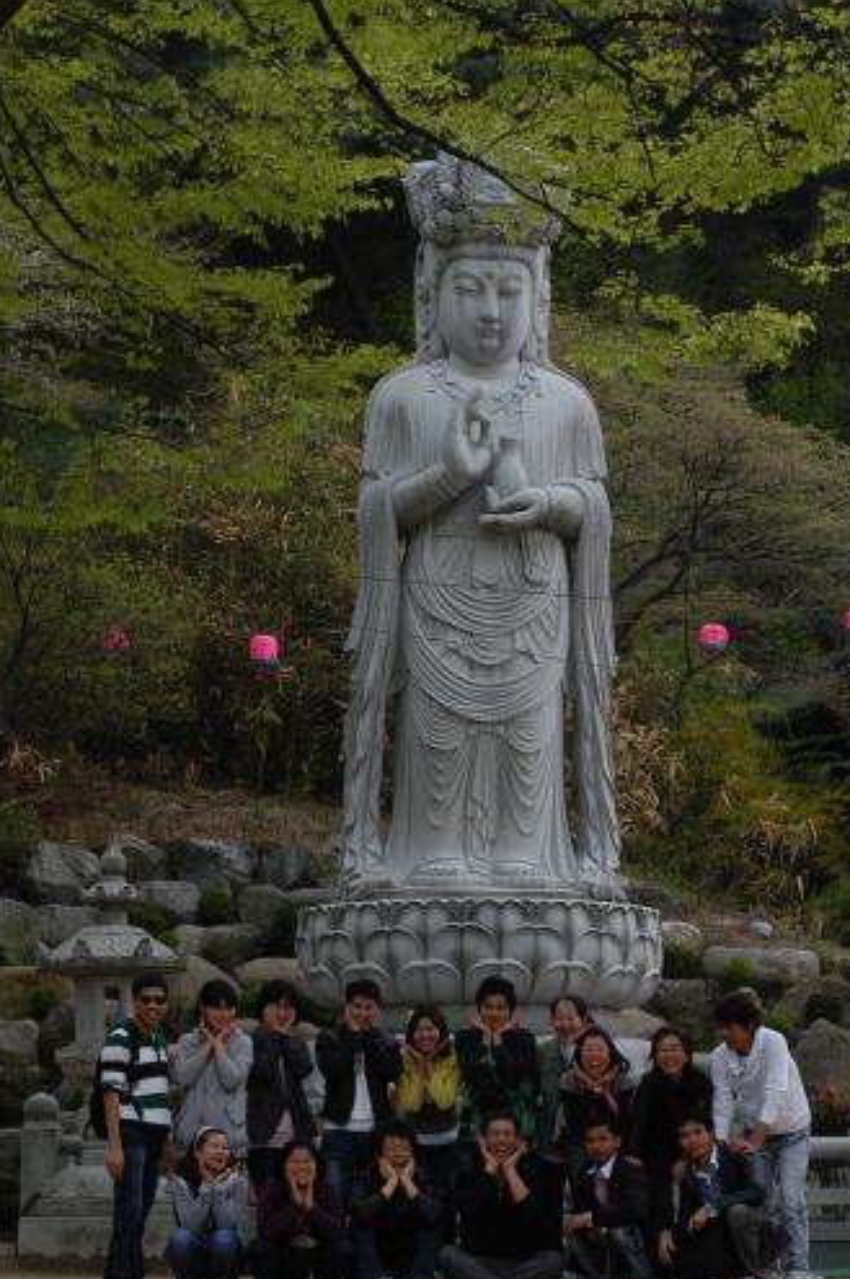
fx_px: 3229
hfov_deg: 15.0
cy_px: 597
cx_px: 453
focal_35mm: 91
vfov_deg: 22.4
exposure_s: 1/500
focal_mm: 50
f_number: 4.5
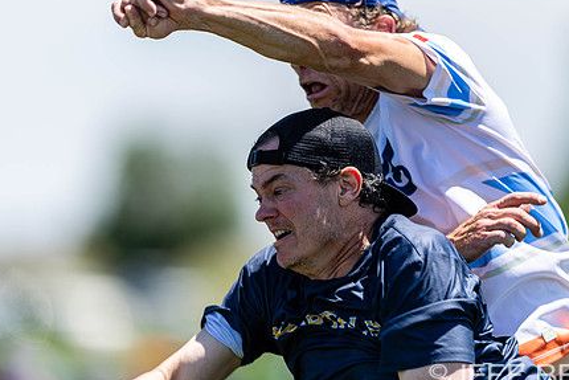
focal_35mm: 539
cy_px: 173
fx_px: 8522
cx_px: 341
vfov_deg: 2.6
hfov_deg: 3.8
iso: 100
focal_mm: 400
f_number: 2.8
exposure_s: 1/1600
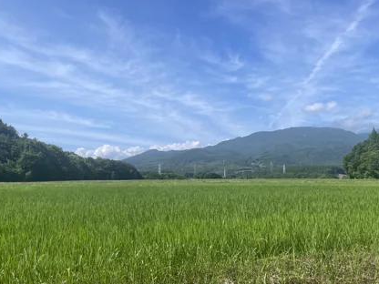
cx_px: 208
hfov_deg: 59.8
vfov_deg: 46.7
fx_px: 328
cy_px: 163
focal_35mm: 30
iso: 32
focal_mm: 4.2
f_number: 1.6
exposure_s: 1/3205
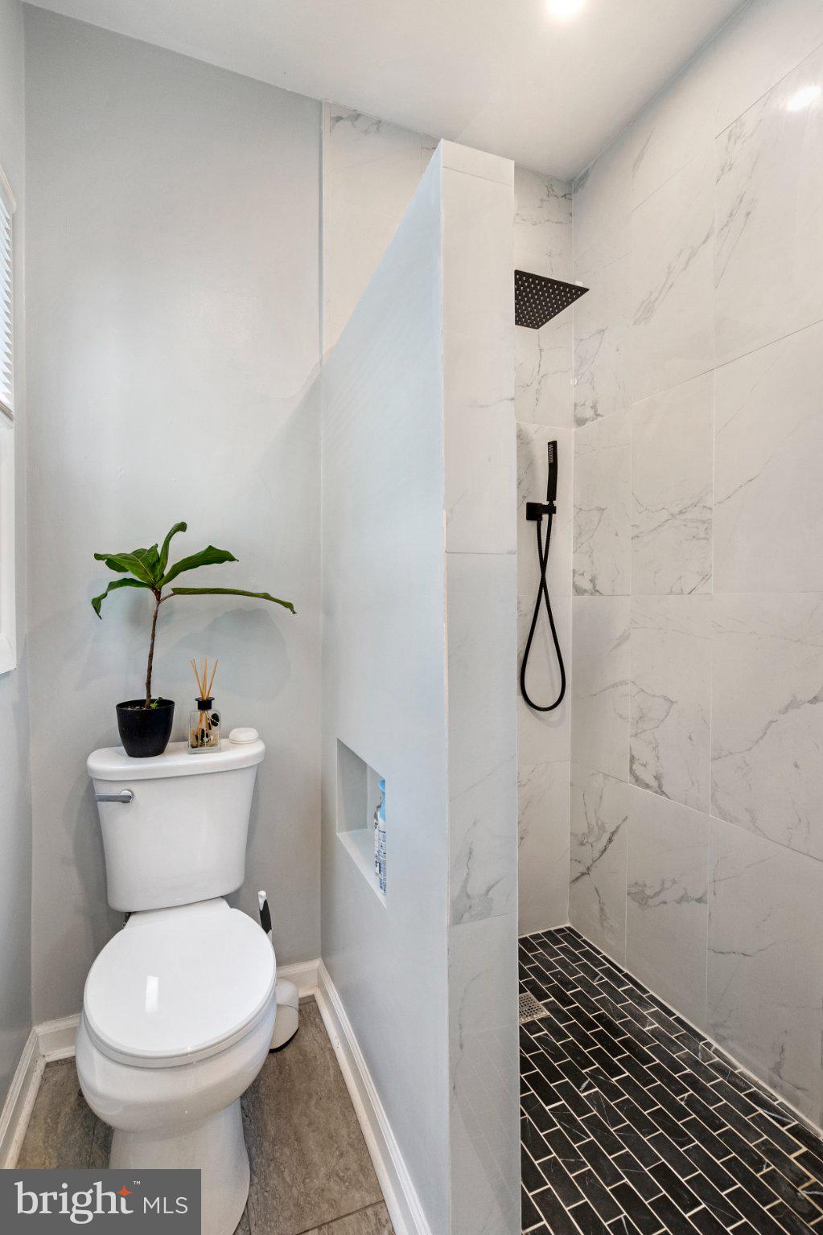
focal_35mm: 16
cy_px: 618
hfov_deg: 73.7
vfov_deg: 96.8
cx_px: 412
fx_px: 549
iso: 1250
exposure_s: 1/13
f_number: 8
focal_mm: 16
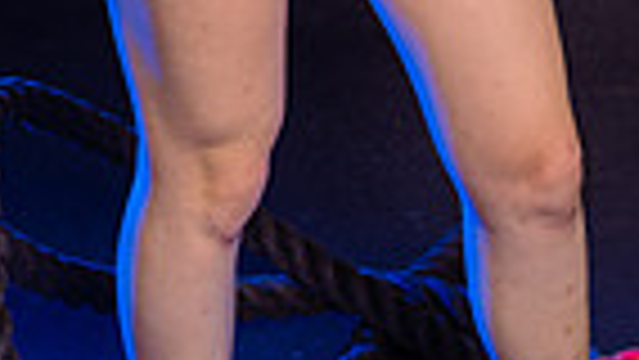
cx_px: 270
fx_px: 2305
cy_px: -616
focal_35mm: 136
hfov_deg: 15.8
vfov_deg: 8.0
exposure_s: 1/250
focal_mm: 41
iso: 320
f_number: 5
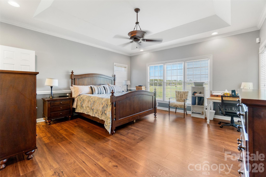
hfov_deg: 100.4
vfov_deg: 77.3
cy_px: 88
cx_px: 133
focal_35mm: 15
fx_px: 111
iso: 640
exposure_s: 1/30
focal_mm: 10
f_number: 4
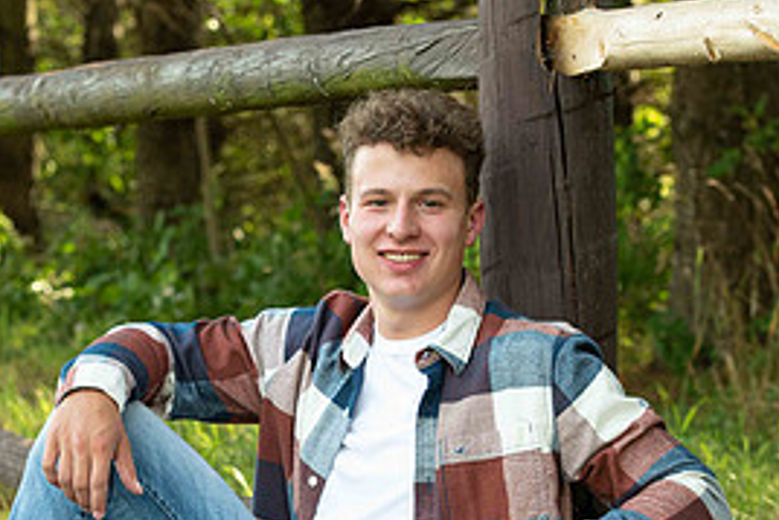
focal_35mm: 169
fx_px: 3659
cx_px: 256
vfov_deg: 8.1
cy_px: 417
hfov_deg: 12.1
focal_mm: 78
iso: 400
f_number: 5
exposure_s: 1/200
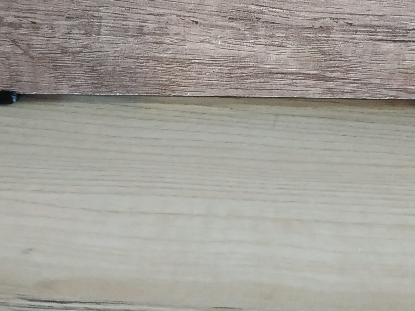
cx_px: 253
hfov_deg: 38.7
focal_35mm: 49
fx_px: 587
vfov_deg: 28.9
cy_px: 53
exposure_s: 1/20
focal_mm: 3.94
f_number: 1.9
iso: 1000
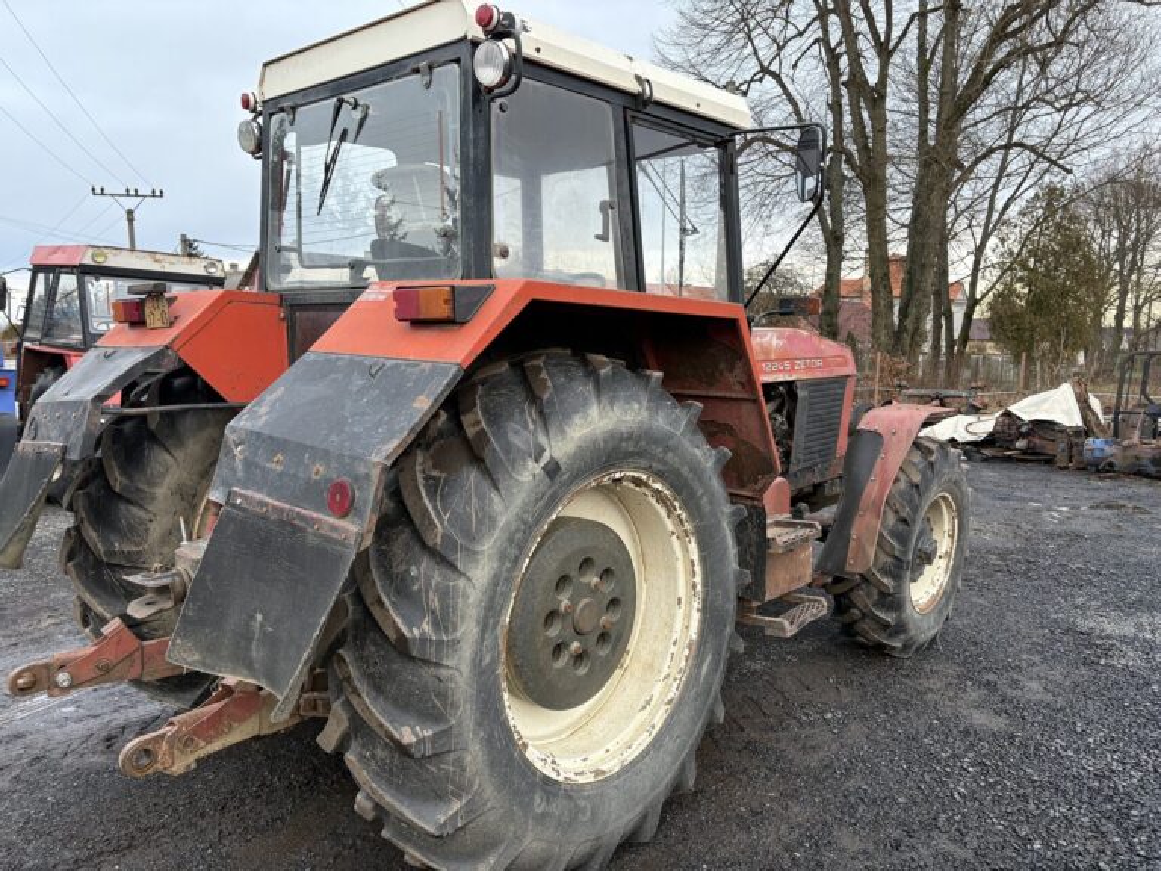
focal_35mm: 26
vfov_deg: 53.1
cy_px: 436
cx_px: 580
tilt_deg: -6.7
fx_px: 872
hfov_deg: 67.3
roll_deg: -0.5
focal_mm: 5.96
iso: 125
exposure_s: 1/122
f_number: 1.6
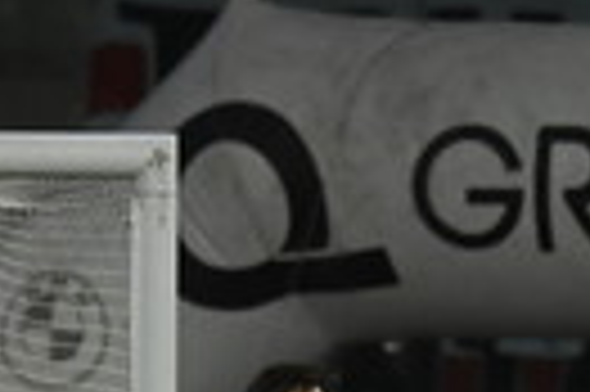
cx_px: 536
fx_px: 44882
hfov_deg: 0.8
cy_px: 948
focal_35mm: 2742
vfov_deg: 0.5
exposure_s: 1/4000
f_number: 4.8
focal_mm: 500
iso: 8000
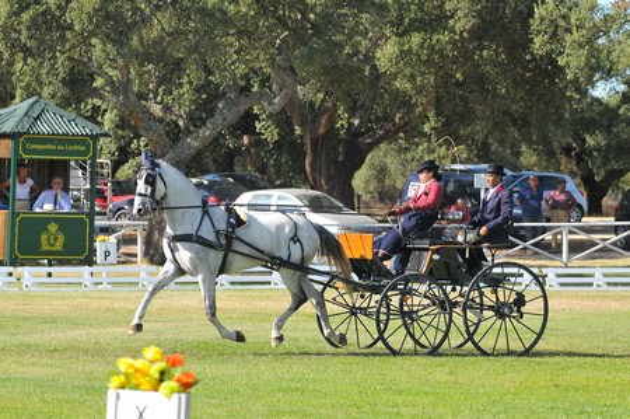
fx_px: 3278
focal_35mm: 188
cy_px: 210
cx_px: 315
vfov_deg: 7.3
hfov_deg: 11.0
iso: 320
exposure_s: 1/640
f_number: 5
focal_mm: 125
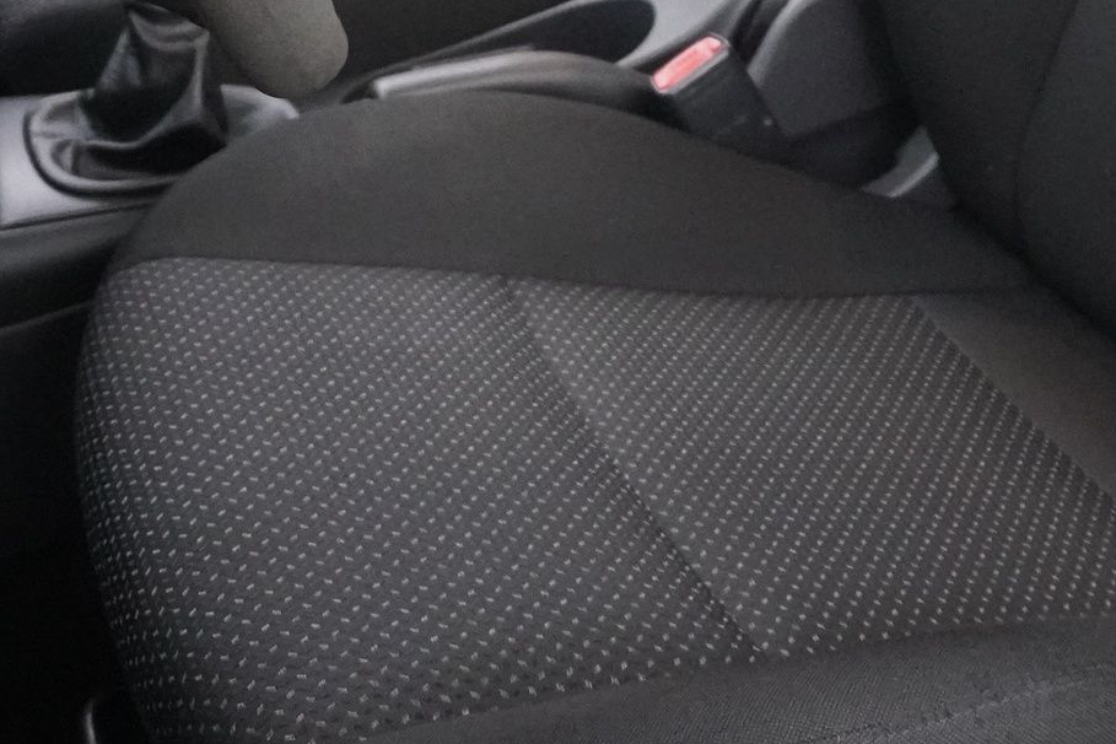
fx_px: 2046
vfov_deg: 19.2
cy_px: -200
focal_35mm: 66
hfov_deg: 30.2
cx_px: 789
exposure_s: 1/50
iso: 6400
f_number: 3.5
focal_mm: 16
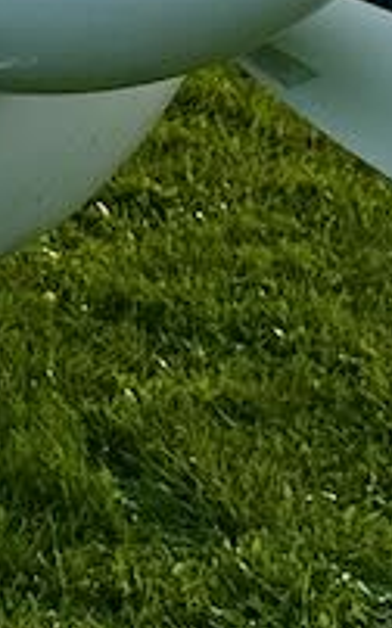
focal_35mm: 161
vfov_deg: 12.1
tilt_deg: -3.8
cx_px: -436
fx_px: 2756
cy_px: -445
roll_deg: -0.5
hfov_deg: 7.7
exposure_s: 1/3597
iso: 80
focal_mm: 6.86
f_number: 1.78
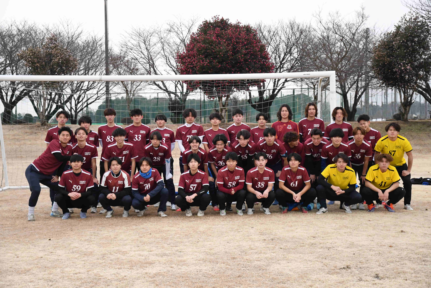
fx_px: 682
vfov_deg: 23.8
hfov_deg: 35.1
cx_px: 216
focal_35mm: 57
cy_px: 144
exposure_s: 1/4000
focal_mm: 38
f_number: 3.3
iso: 2200
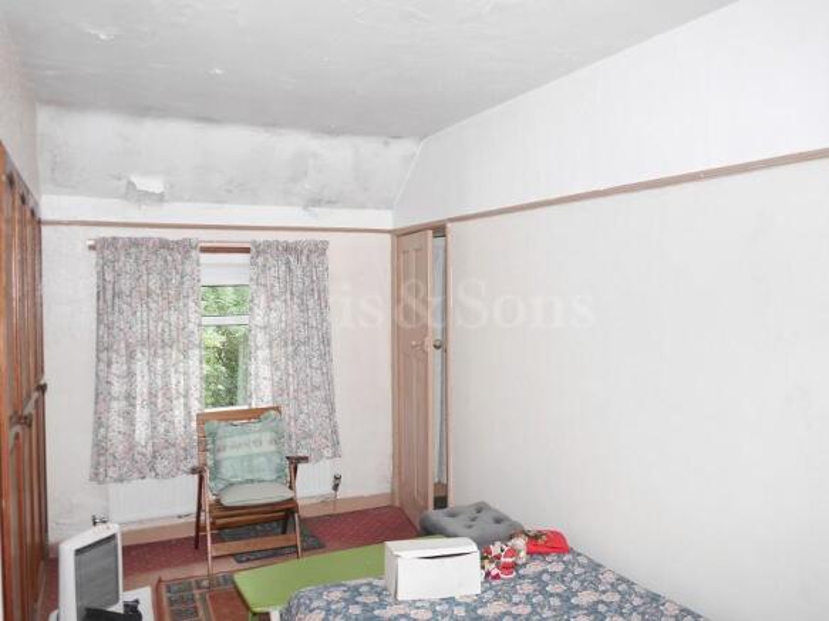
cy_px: 310
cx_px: 414
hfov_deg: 63.5
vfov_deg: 49.7
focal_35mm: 28
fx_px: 670
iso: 200
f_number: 2.5
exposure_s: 1/60
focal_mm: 14
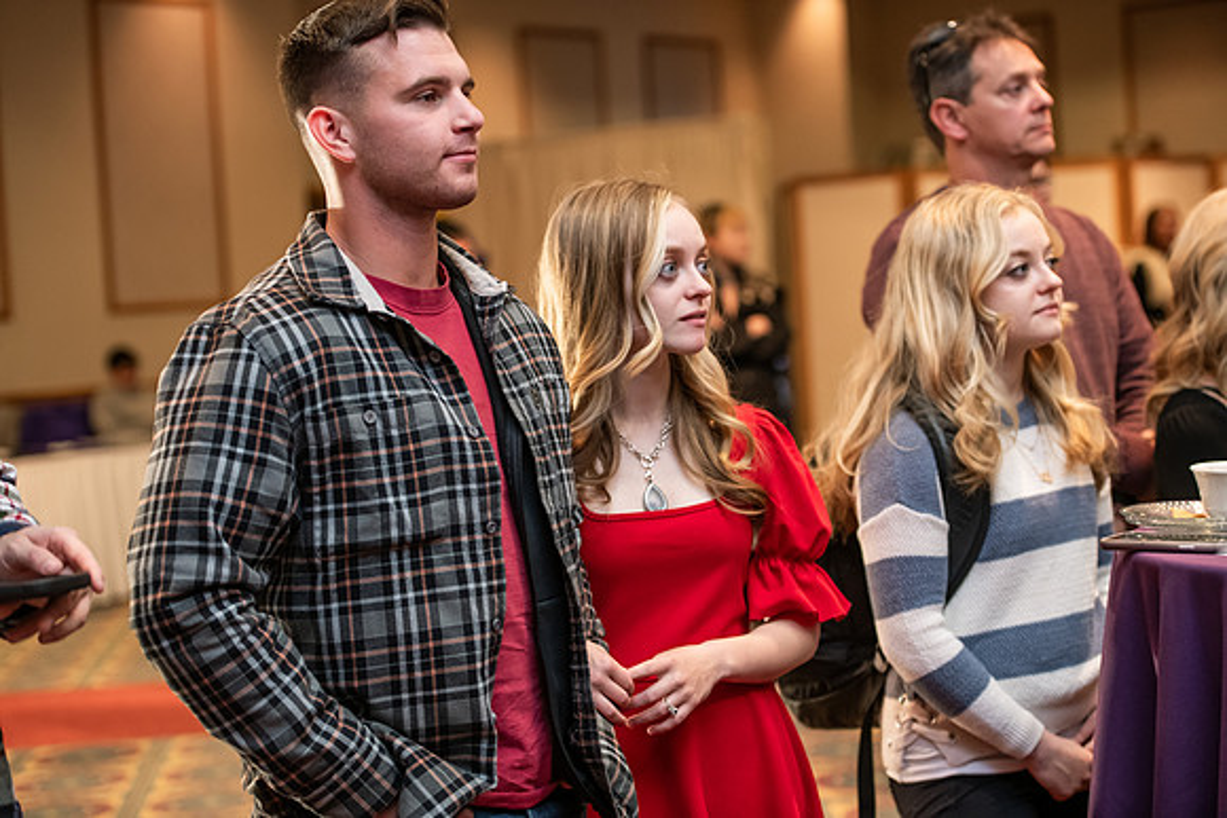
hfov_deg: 28.8
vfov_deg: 19.5
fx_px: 2386
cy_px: 409
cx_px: 614
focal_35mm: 70
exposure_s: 1/160
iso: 1600
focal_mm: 70
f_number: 3.2
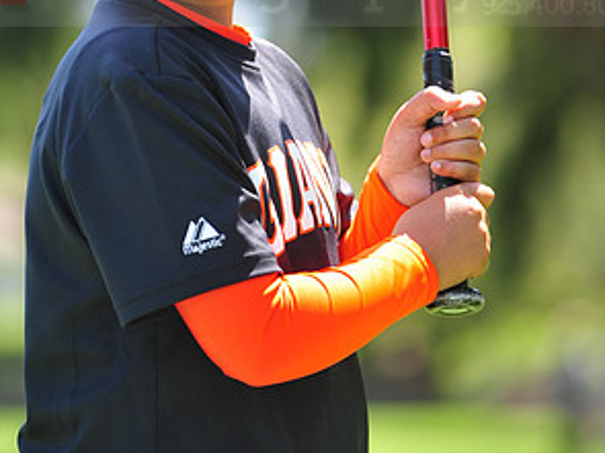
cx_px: 217
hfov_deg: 5.2
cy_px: -39
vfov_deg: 3.9
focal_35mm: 378
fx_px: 6604
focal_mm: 200
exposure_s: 1/320
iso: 200
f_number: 4.5
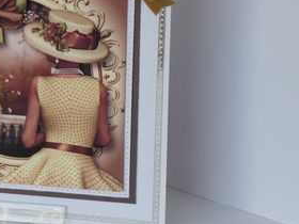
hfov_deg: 11.5
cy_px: 66
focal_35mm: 172
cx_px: 61
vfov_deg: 8.6
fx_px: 1486
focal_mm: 17.5
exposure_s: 1/60
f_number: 5
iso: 160
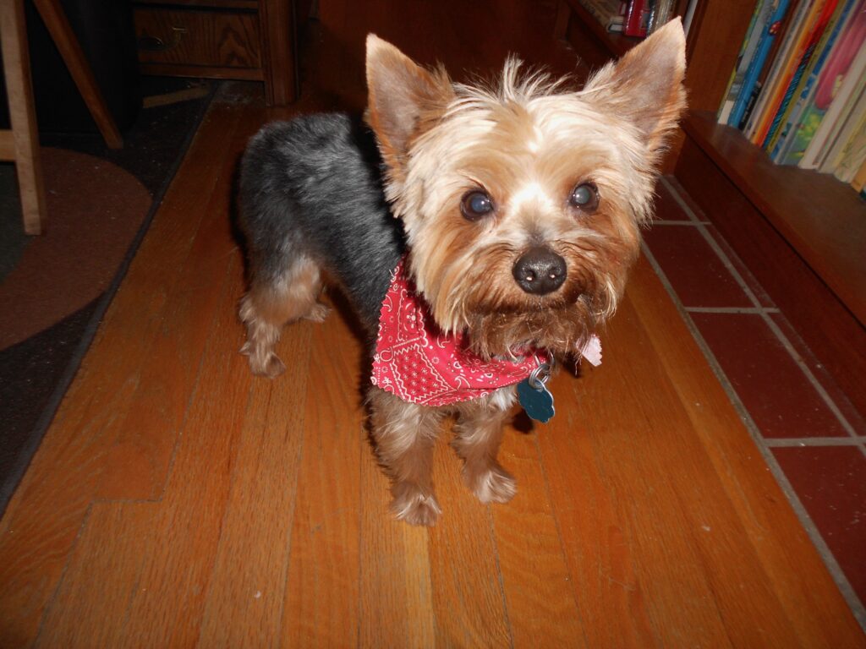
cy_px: 324
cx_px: 433
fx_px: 650
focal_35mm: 26
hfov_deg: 67.3
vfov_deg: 53.1
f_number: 3.2
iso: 80
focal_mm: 4.6
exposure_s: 1/25
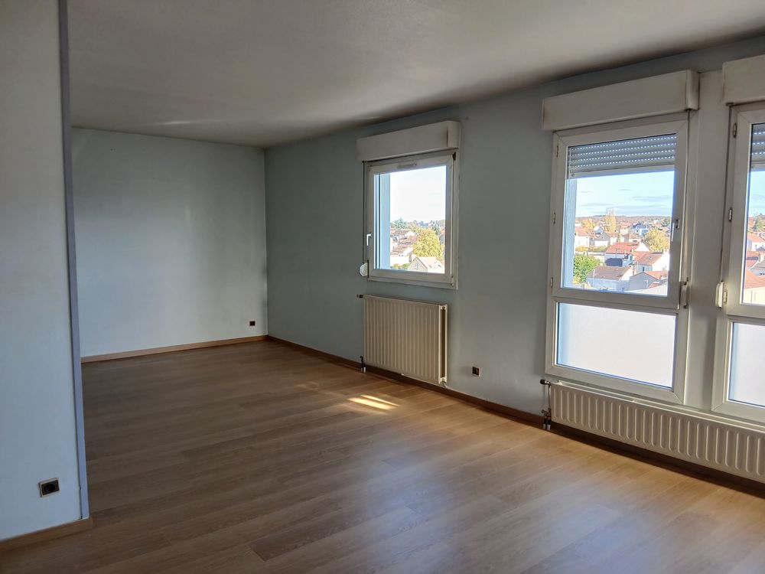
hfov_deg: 67.3
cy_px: 287
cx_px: 382
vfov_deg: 53.1
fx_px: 575
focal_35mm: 26
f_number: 1.8
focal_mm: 3.98
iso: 40
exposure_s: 1/50
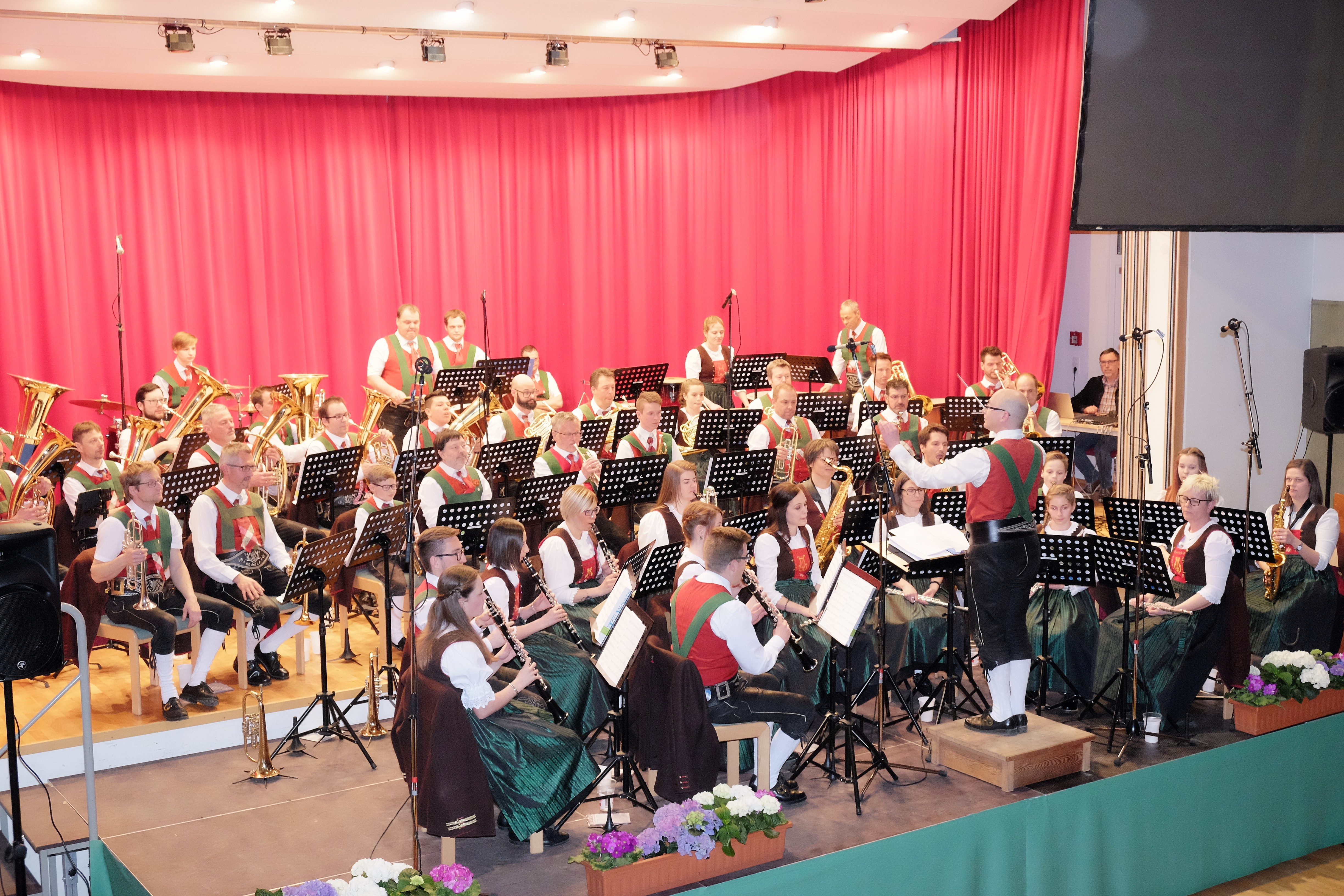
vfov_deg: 28.6
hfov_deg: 41.9
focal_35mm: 47
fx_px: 1755
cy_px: 448
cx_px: 672
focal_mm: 31.5
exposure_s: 1/100
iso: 6400
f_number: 5
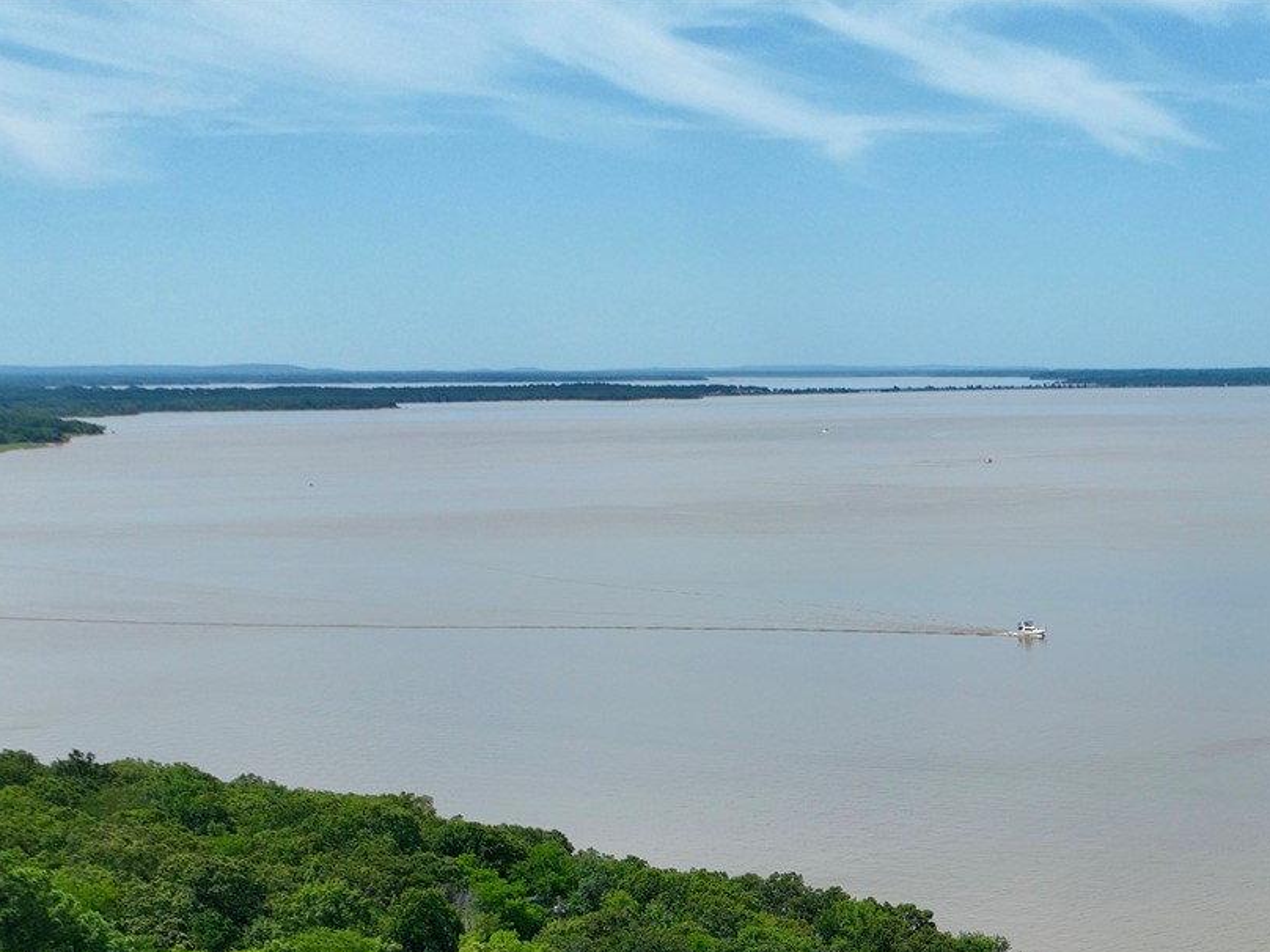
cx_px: 1179
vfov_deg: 23.6
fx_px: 2091
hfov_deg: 31.9
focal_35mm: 57
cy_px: 1125
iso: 110
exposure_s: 1/2000
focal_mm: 12.29
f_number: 2.8
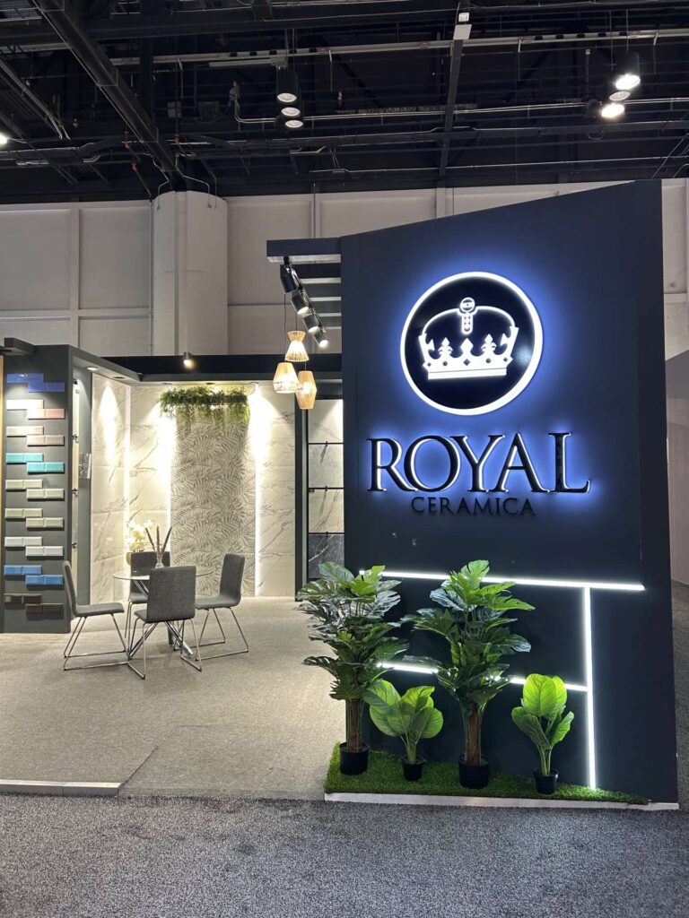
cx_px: 344
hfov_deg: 53.1
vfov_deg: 67.3
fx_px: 690
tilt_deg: +2.4
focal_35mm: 26
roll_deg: +1.1
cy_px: 459
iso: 125
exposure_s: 1/60
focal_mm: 5.7
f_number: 1.5
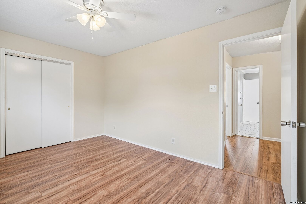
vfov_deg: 73.7
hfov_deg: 96.7
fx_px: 136
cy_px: 102
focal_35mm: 16
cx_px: 153
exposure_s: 1/15
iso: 400
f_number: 8
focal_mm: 16
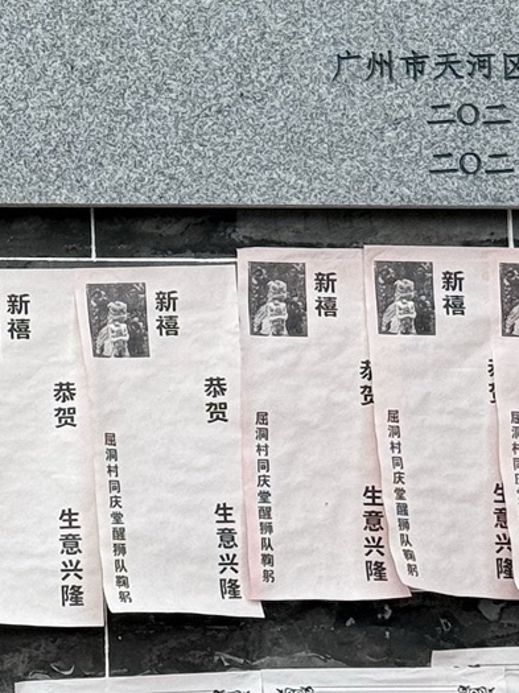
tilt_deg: +11.0
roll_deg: +1.9
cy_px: -92
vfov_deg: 10.7
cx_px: -95
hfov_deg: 8.0
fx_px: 3663
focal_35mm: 183
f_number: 1.78
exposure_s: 1/837
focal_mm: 6.76
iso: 64
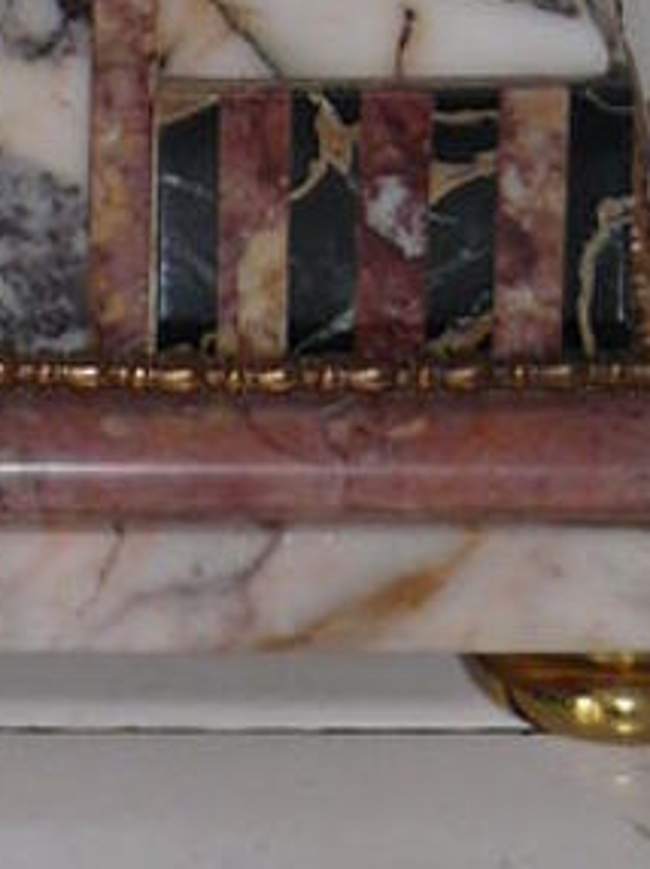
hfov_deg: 3.8
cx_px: -617
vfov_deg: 4.9
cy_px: -1141
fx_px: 9829
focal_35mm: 392
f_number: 3.2
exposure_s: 1/30
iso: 100
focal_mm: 13.3
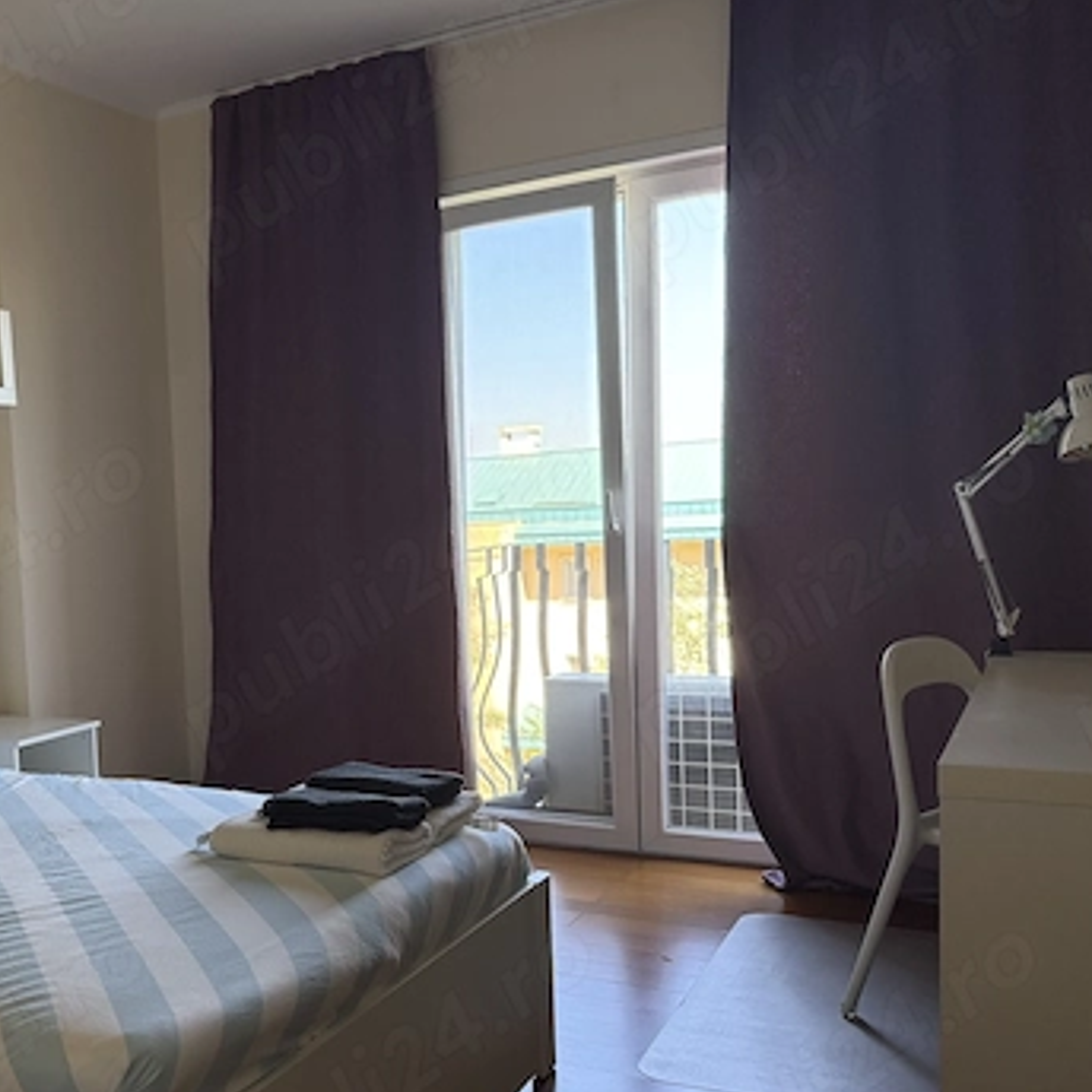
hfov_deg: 42.1
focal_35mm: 37
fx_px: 1321
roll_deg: +3.3
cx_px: 162
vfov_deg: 44.8
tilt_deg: -4.7
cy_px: 632
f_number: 1.78
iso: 200
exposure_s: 1/142
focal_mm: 6.76
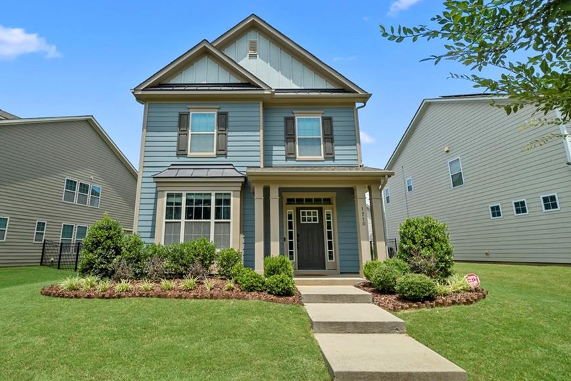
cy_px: 179
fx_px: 301
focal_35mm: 19
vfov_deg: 64.5
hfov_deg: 86.5
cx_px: 252
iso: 100
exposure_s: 1/250
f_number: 8
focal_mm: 16
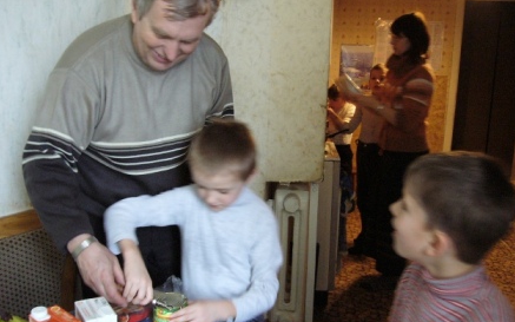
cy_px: 175
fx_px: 533
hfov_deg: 51.5
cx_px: 255
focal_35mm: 38
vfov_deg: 33.6
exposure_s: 1/10
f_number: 2.8
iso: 200
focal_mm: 5.8
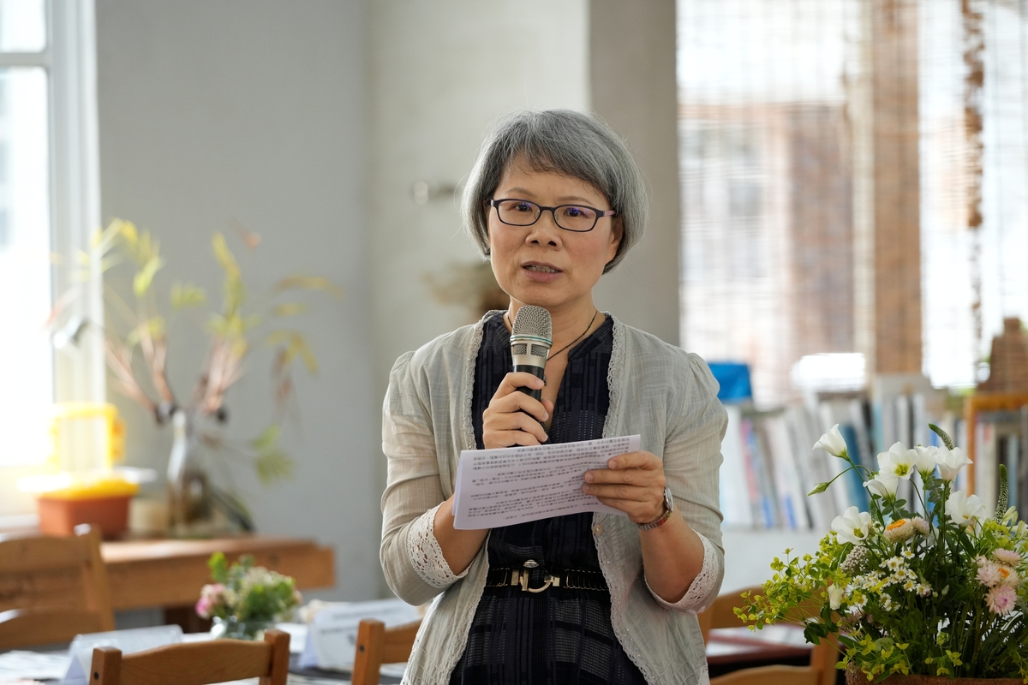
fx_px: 5082
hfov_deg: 11.5
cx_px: 514
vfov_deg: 7.7
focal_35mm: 178
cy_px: 342
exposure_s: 1/320
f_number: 4
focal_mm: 178
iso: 2000
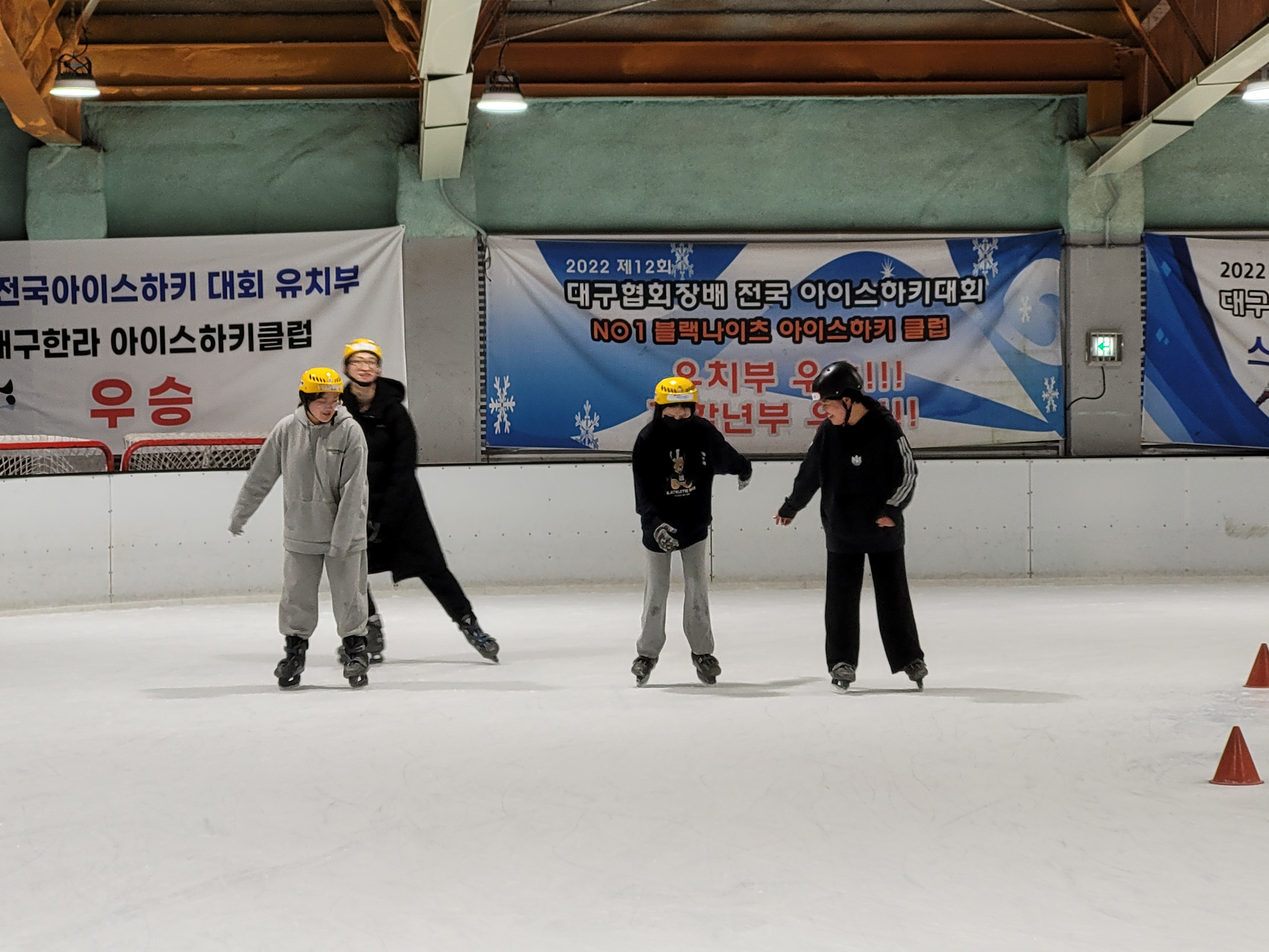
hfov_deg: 25.7
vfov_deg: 19.4
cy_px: 476
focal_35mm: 76
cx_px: 634
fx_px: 2786
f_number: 2.4
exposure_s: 1/60
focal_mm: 7.12
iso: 64
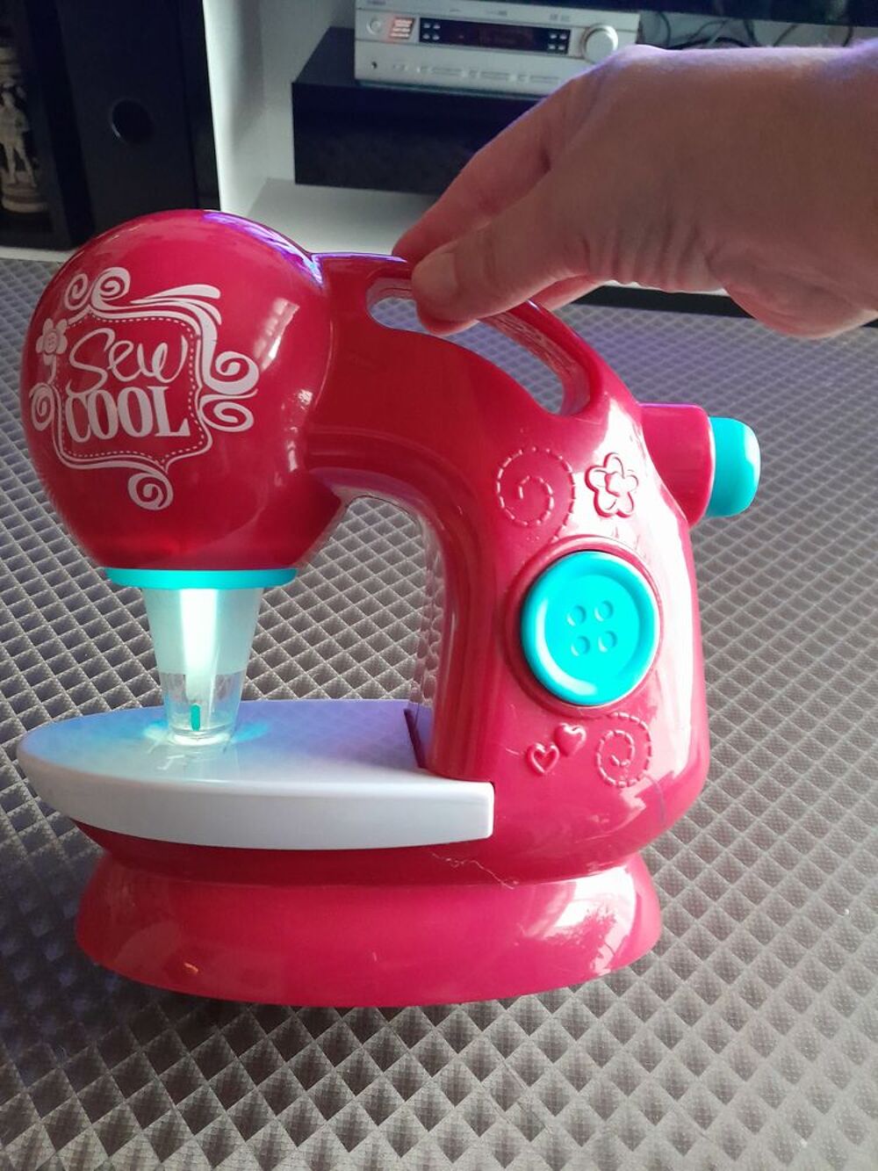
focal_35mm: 27
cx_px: 439
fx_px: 913
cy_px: 586
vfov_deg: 65.3
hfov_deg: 51.4
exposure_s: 1/25
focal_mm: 4
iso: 640
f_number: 1.8
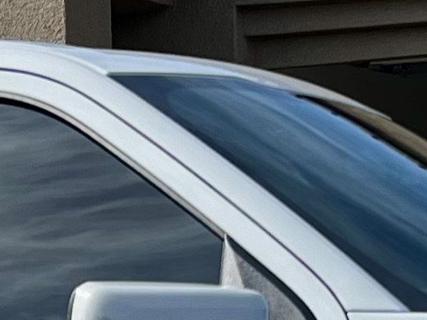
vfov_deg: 7.2
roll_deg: +1.9
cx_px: 159
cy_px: 634
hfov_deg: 9.9
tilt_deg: -6.2
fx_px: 2454
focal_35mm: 199
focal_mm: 5.7
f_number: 1.5
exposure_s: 1/2353
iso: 50
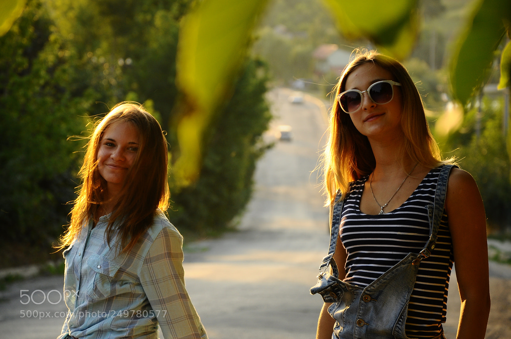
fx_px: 2233
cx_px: 256
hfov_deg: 13.1
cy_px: 170
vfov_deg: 8.7
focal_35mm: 158
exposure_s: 1/125
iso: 200
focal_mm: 105
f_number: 5.6
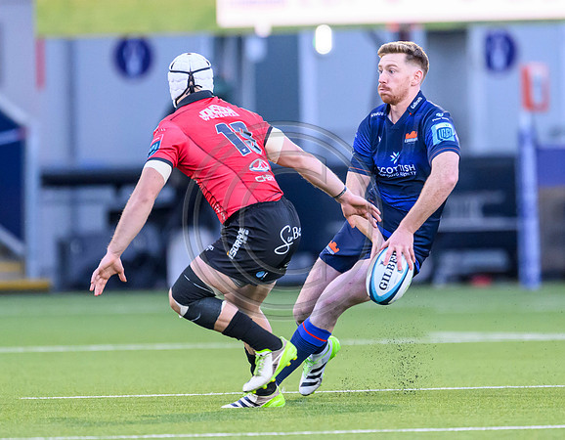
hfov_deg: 1.8
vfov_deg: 1.4
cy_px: 155
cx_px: 370
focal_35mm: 1087
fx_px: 17990
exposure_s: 1/1000
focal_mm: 560
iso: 4000
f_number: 4
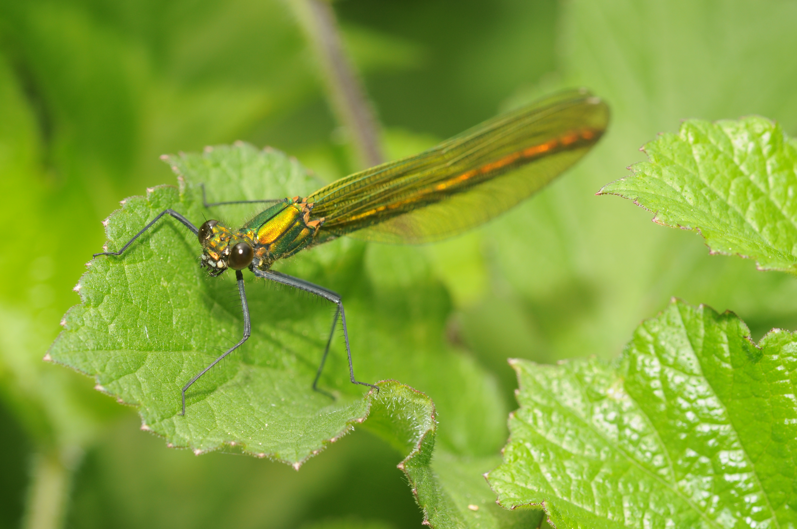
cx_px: 398
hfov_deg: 13.1
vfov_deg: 8.7
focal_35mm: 158
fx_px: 3483
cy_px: 264
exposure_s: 1/160
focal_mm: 105
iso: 200
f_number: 11
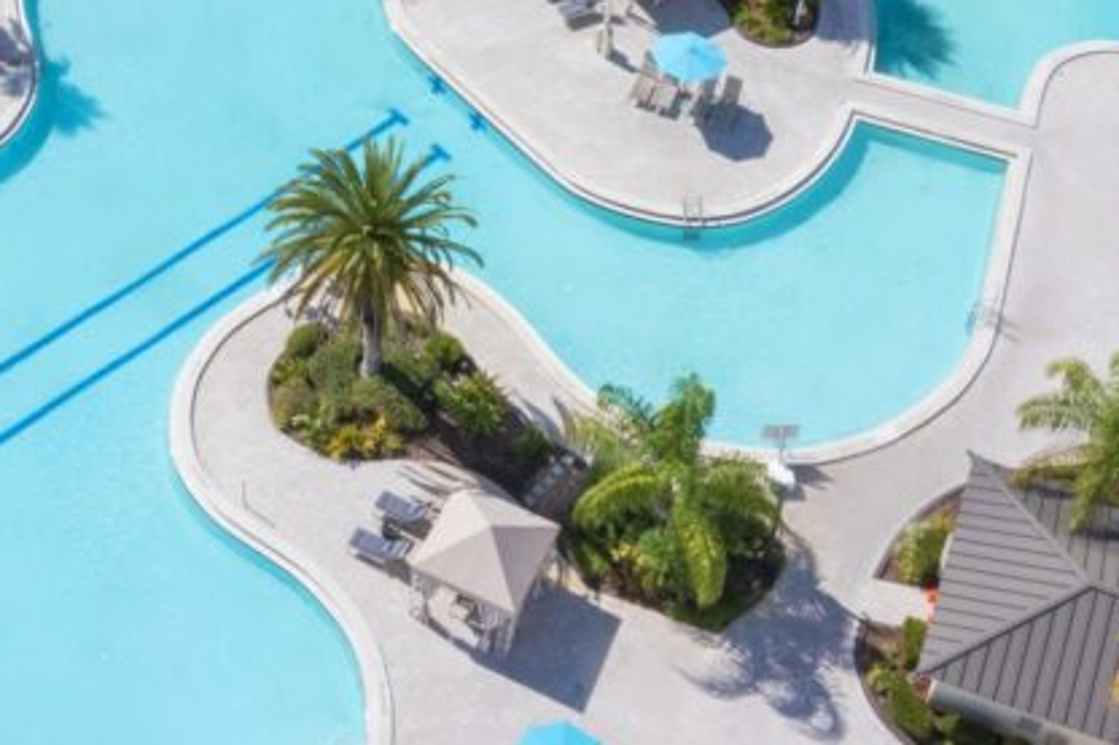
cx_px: 425
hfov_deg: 29.2
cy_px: -9
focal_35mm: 69
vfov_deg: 19.1
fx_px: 2144
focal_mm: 10.26
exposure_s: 1/30
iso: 200
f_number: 11
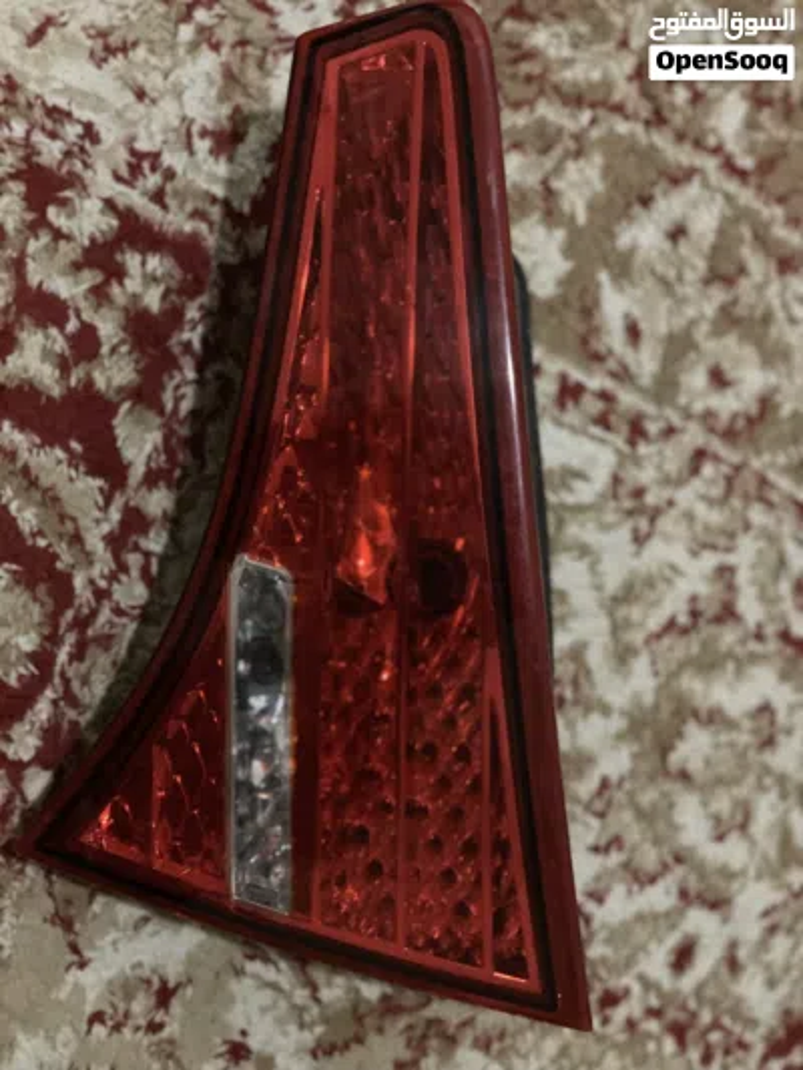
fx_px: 1608
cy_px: 535
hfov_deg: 28.0
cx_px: 402
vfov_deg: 36.8
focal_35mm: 52
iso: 640
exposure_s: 1/14
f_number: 2
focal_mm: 6
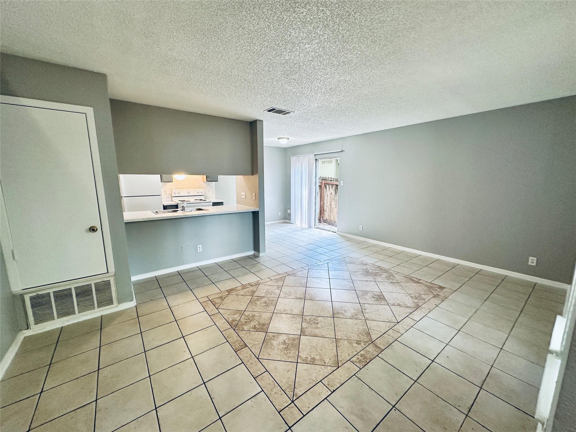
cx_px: 288
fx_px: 233
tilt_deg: -8.6
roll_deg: +0.3
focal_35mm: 14
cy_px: 216
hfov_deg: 102.1
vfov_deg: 85.7
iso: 160
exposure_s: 1/60
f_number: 2.2
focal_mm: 2.22
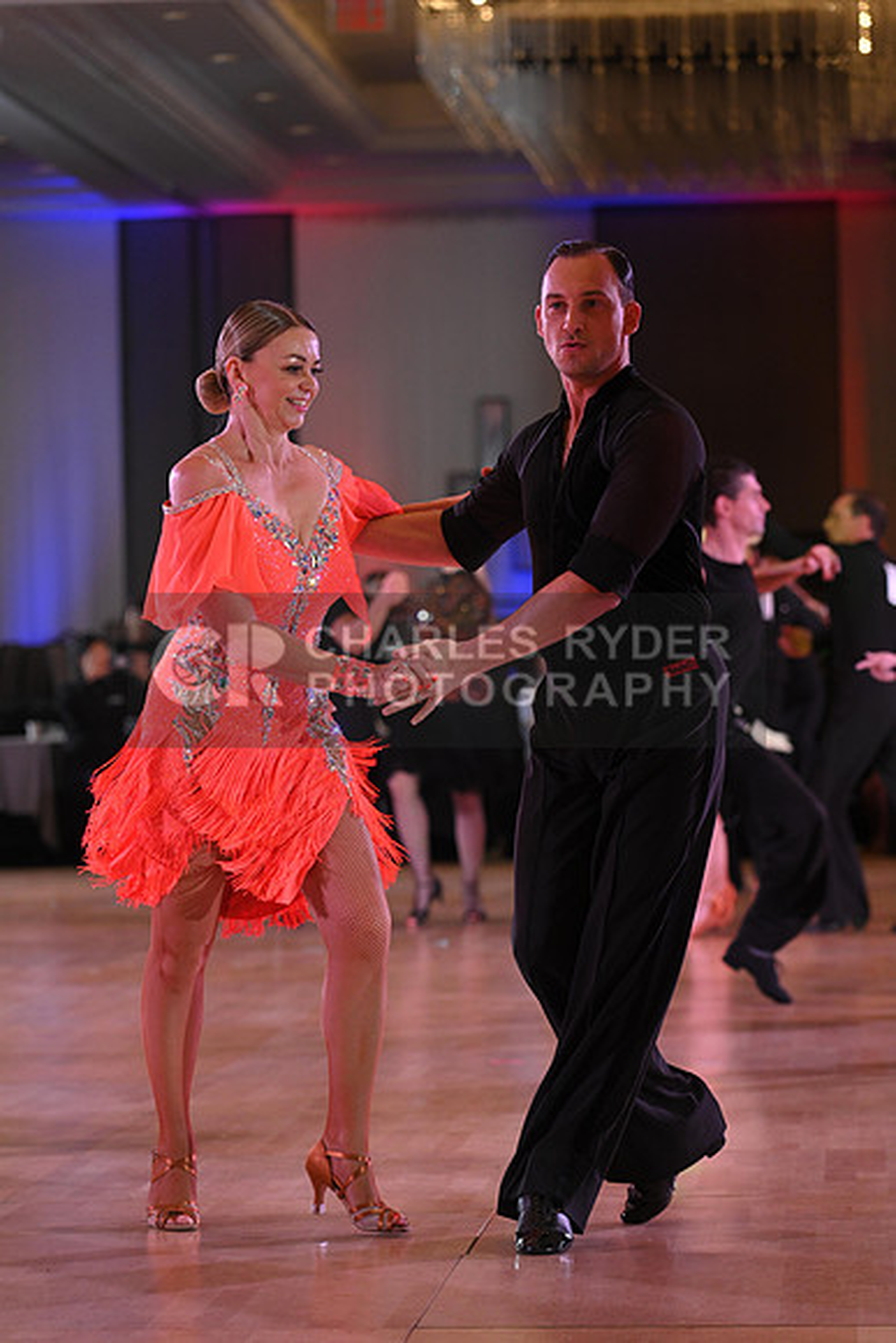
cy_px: 672
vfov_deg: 15.8
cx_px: 448
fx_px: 4850
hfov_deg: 10.6
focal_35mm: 130
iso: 1600
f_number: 5
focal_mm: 130
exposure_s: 1/320
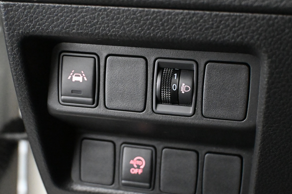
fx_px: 514
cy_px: 100
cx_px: 132
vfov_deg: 21.5
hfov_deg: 31.7
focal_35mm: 63
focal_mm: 31.5
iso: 12800
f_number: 5
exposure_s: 1/40
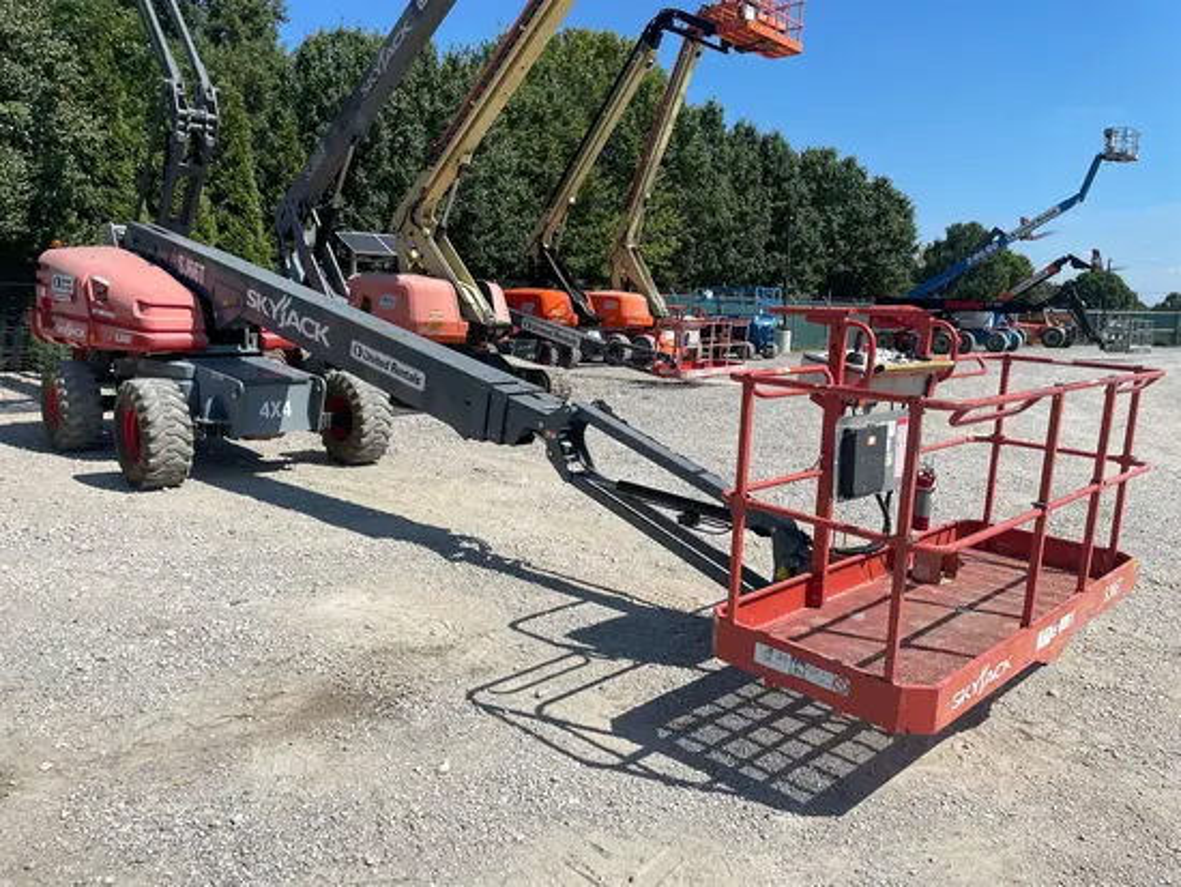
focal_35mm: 26
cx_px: 590
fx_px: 887
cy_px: 444
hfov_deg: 67.3
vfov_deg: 53.1
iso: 32
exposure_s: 1/4831
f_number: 1.6
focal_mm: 4.2
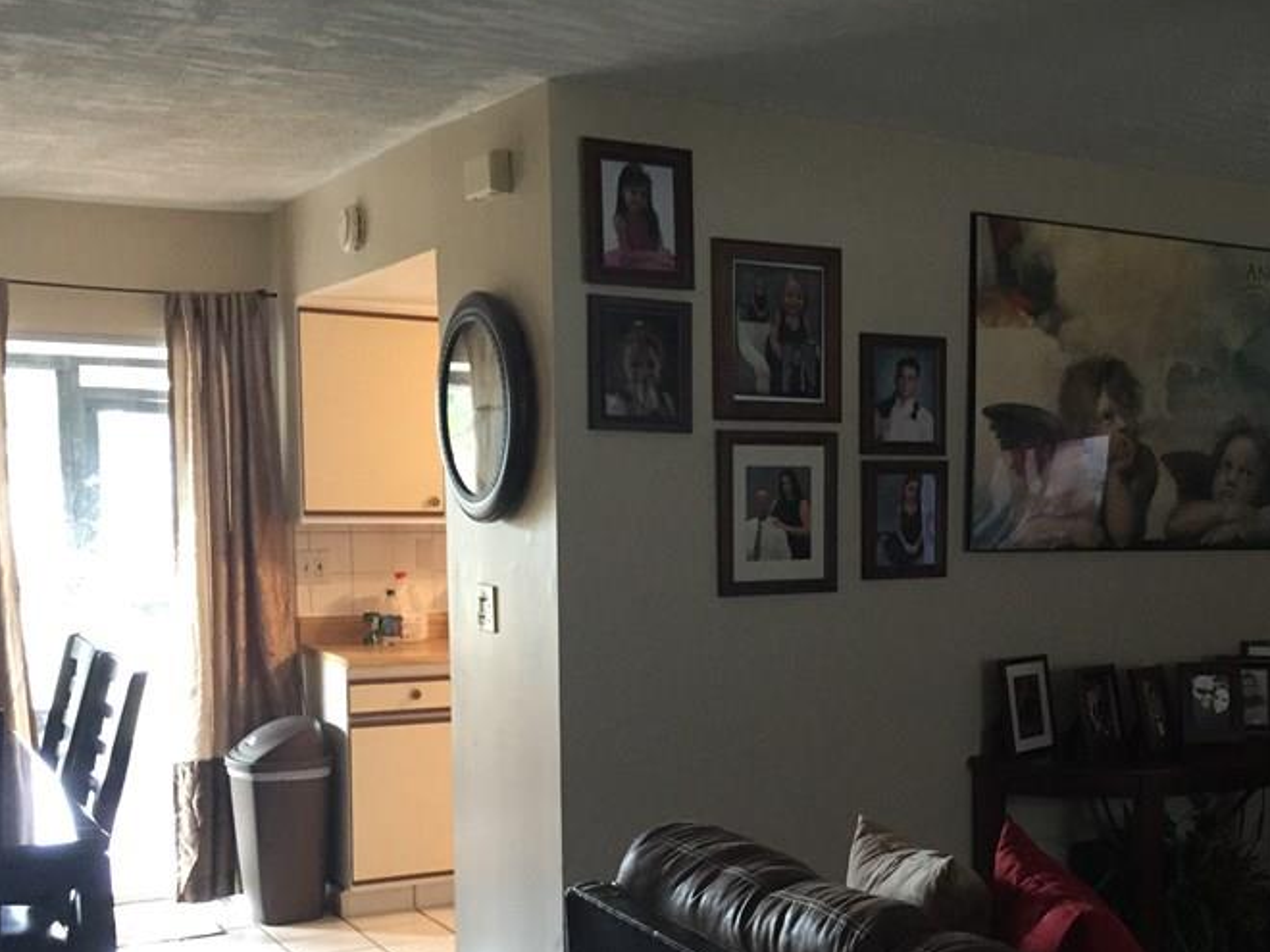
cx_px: 939
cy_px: 715
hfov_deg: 41.0
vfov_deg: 31.6
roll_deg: -1.3
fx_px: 1651
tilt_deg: -8.1
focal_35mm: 45
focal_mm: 4.15
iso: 250
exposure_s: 1/24
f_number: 2.2
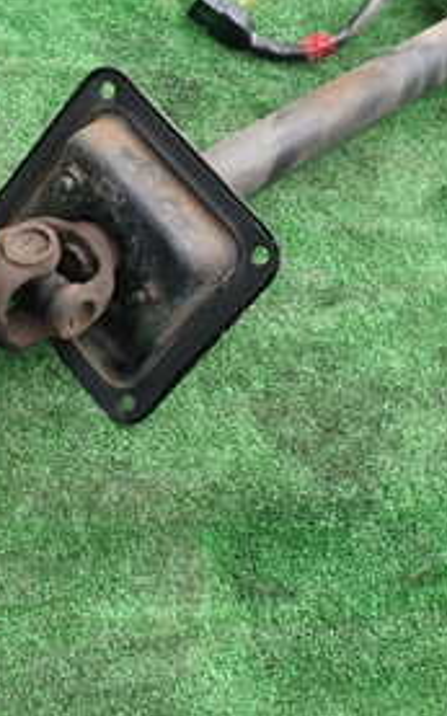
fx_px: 1346
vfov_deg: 29.5
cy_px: 225
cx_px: 80
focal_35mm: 69
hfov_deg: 18.7
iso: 100
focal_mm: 5.4
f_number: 3.2
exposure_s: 1/250
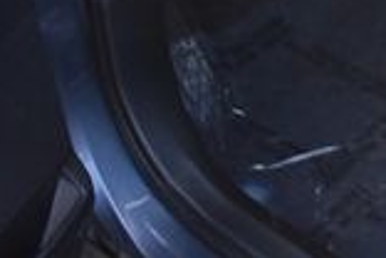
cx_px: 569
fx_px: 1190
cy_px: -162
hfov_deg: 16.8
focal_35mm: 111
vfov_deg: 11.7
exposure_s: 1/250
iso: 720
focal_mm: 18
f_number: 3.5
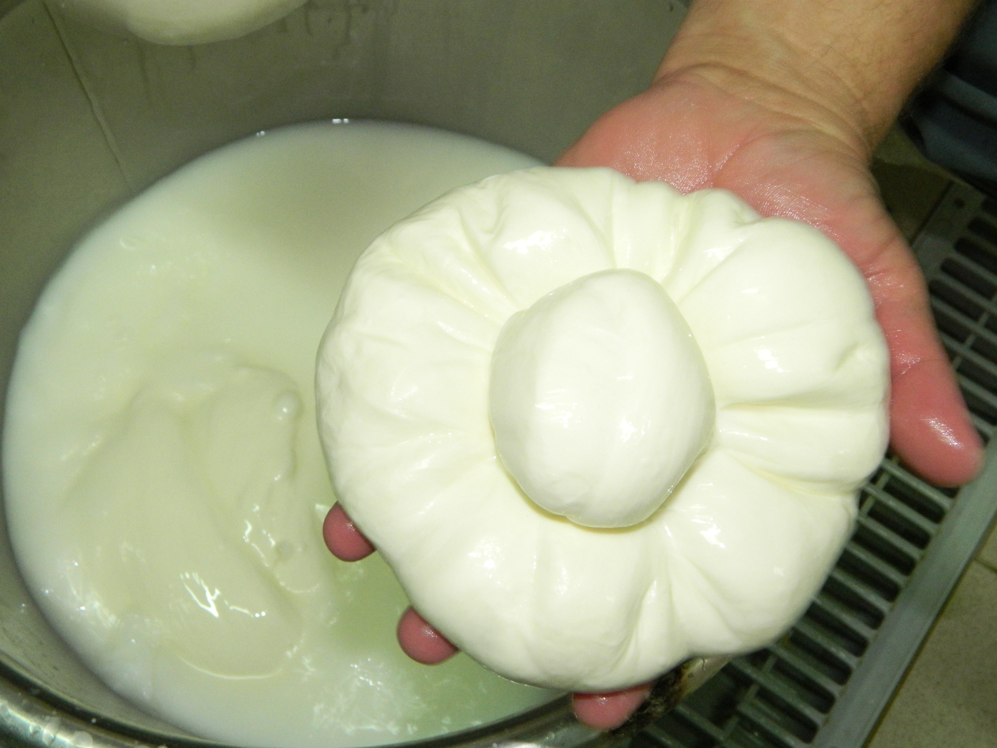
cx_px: 498
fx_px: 1354
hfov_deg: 40.4
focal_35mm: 47
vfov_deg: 30.9
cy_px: 374
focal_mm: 8.4
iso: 400
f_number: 3.6
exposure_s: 1/30
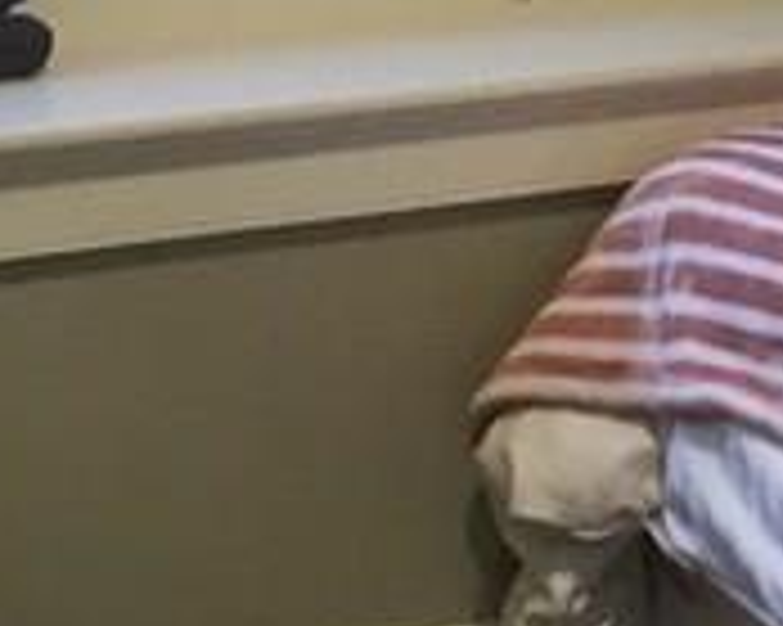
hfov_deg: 11.3
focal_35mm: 167
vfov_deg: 8.9
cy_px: -437
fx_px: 3868
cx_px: 1035
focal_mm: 4.15
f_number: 2.2
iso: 100
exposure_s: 1/30
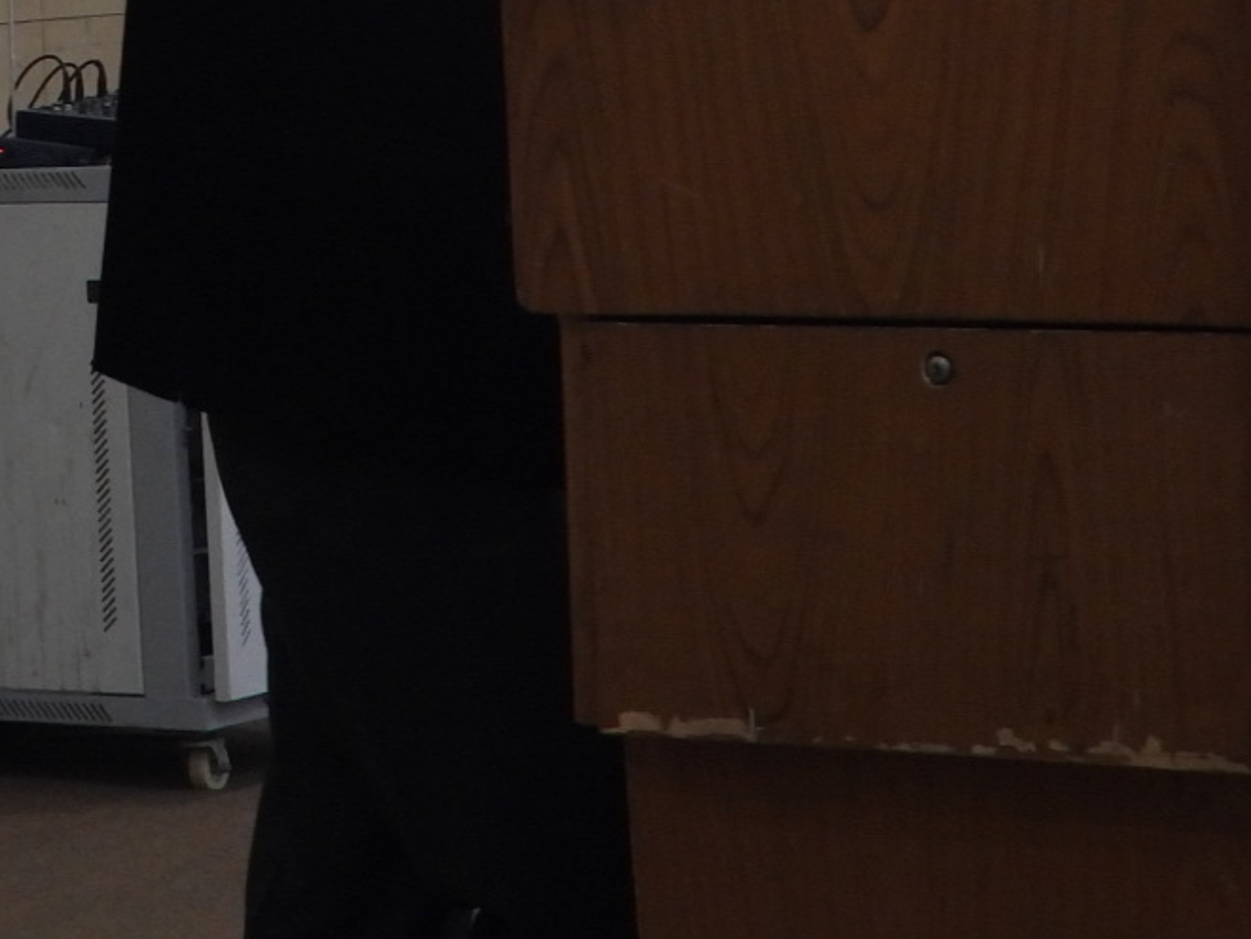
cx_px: -322
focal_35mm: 172
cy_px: -470
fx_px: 6216
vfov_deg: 8.4
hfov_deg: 11.2
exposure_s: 1/30
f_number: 3.2
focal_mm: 9
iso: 320
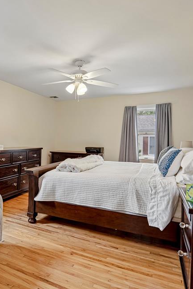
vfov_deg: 78.6
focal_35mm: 22
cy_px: 142
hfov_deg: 54.4
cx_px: 47
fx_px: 177
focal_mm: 14
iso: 400
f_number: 8
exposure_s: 1/10
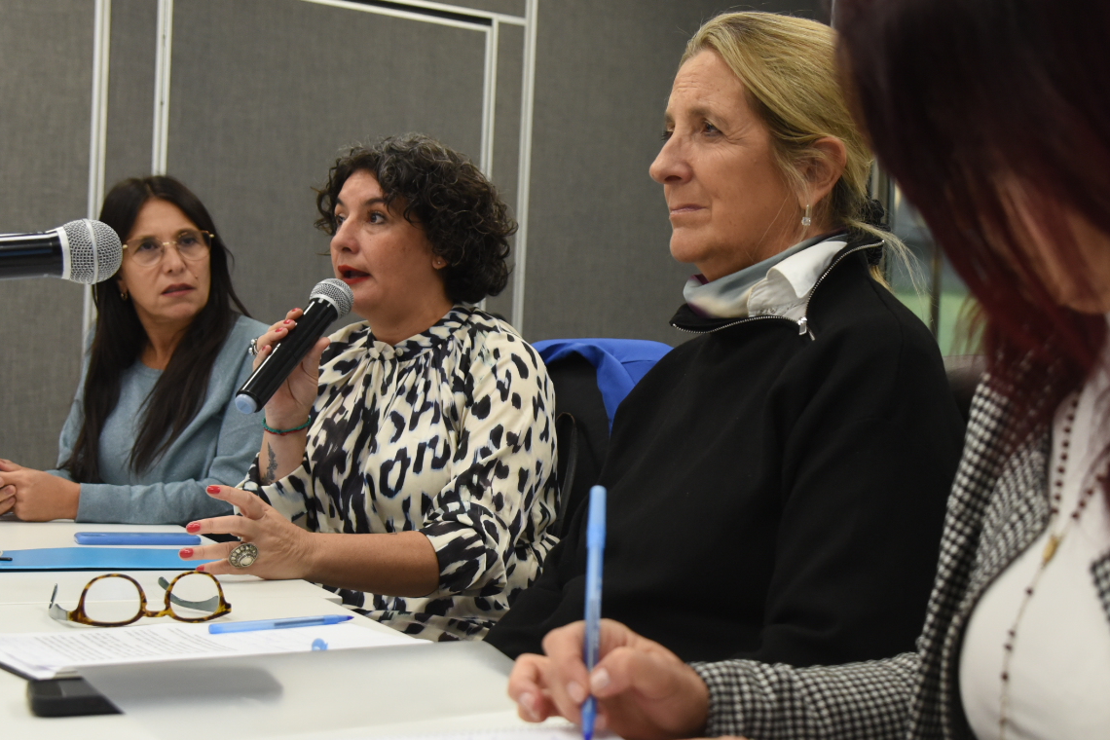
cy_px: 371
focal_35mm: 54
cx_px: 692
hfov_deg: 36.7
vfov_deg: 25.1
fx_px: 1665
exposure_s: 1/125
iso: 2000
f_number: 5
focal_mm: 38
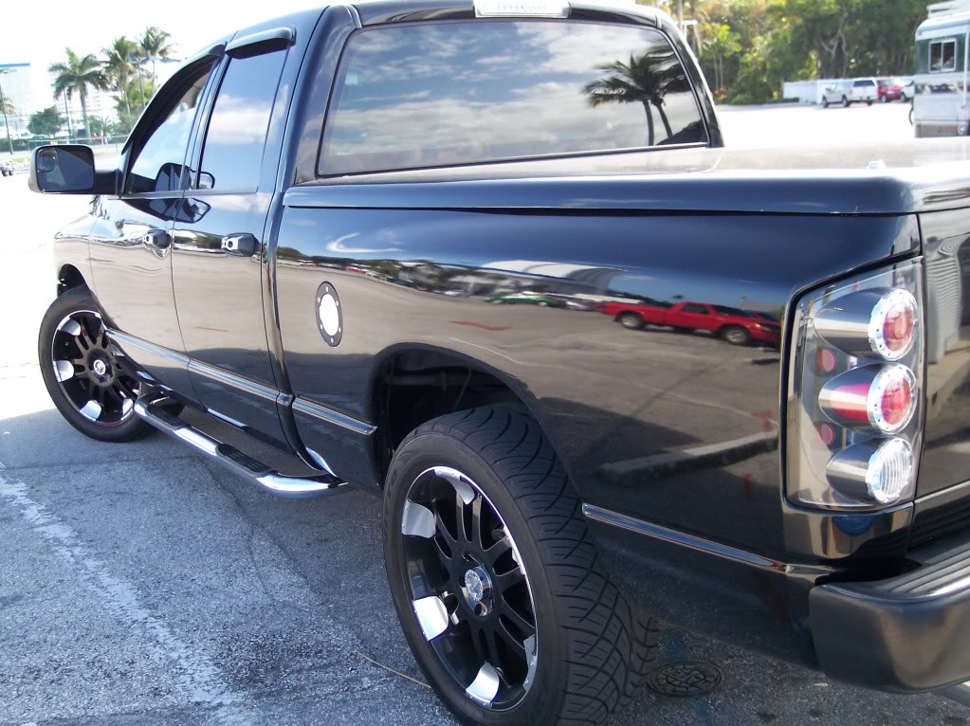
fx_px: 1064
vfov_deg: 37.7
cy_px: 363
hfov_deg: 49.0
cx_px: 485
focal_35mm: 38
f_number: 2.8
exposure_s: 1/250
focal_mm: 8
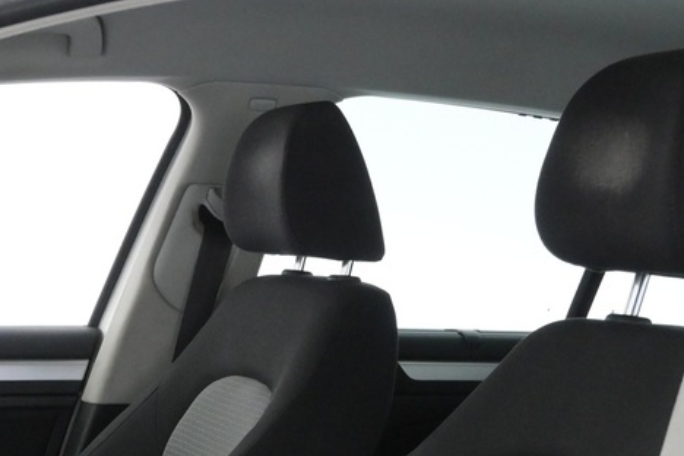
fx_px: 1577
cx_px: 56
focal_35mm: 83
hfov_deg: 23.7
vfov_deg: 15.1
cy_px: 716
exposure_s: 1/80
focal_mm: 16
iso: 2500
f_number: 4.5
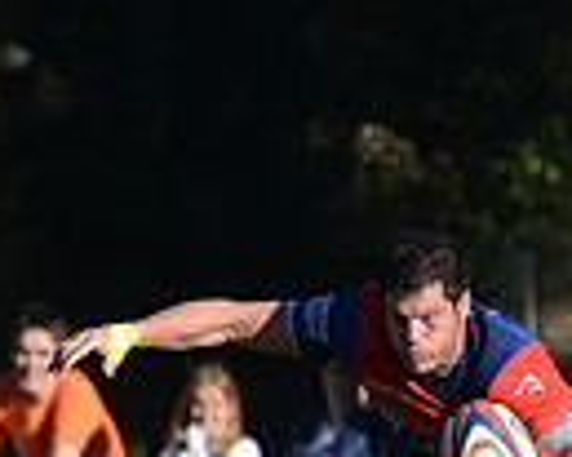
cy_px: 748
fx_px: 21399
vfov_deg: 1.2
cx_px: 337
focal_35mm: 1265
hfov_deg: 1.5
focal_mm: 300
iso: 400
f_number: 5.6
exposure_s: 1/1250
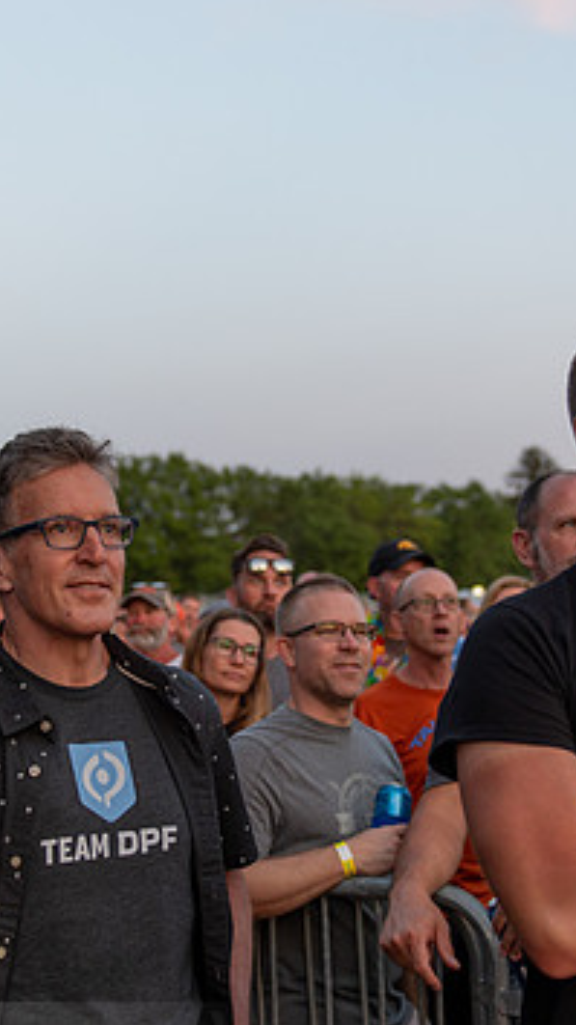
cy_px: 554
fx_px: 1630
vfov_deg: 34.9
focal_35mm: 60
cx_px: 278
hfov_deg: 20.0
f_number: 2.8
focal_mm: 35
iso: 800
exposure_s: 1/100
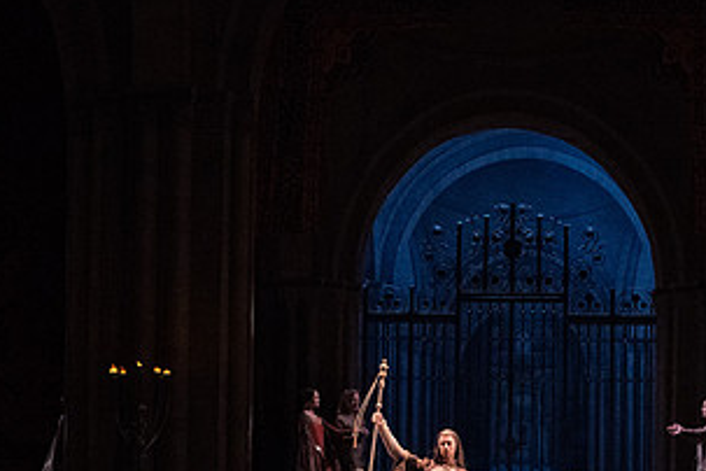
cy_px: 405
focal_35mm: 134
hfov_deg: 15.2
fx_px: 2628
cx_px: 513
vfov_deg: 10.2
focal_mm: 70
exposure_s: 1/320
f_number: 6.3
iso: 20000
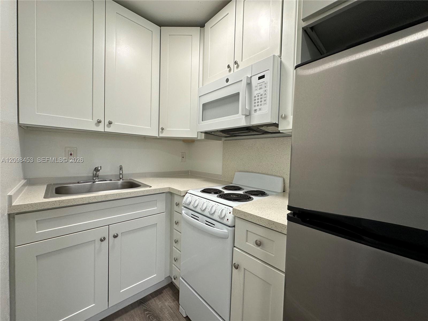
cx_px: 214
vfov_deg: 85.7
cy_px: 160
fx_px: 173
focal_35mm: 14
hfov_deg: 102.1
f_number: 2.2
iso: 160
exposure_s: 1/120
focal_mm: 2.22
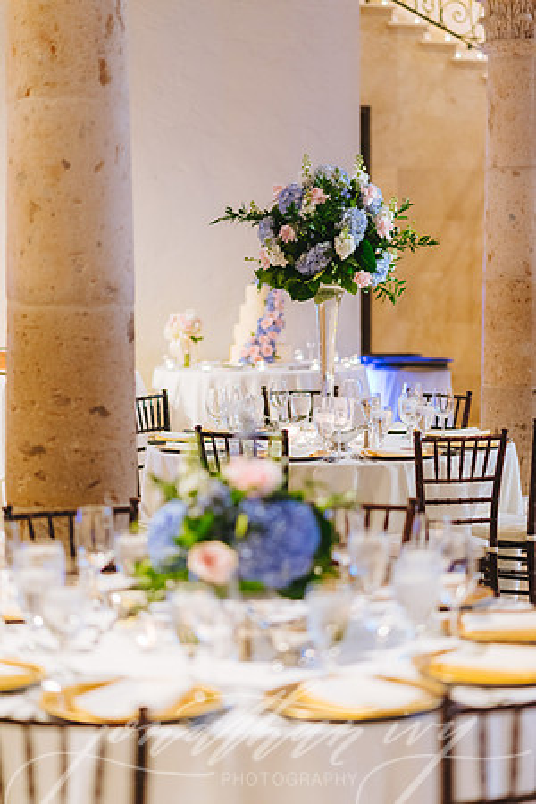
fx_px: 1898
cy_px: 402
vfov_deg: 23.9
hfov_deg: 16.1
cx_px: 268
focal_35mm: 85
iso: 1600
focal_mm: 85
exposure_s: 1/100
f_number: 2
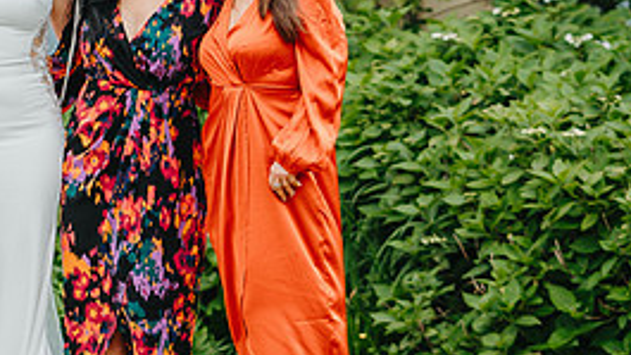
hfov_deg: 11.0
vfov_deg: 6.2
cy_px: 113
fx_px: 3262
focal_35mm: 195
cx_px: 81
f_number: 2.8
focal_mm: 85
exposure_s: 1/640
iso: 200
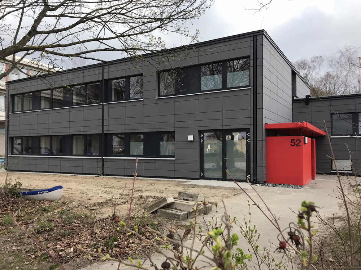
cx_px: 180
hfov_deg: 63.4
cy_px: 135
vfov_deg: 49.7
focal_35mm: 28
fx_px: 292
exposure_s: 1/1389
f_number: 1.8
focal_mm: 3.99
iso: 20
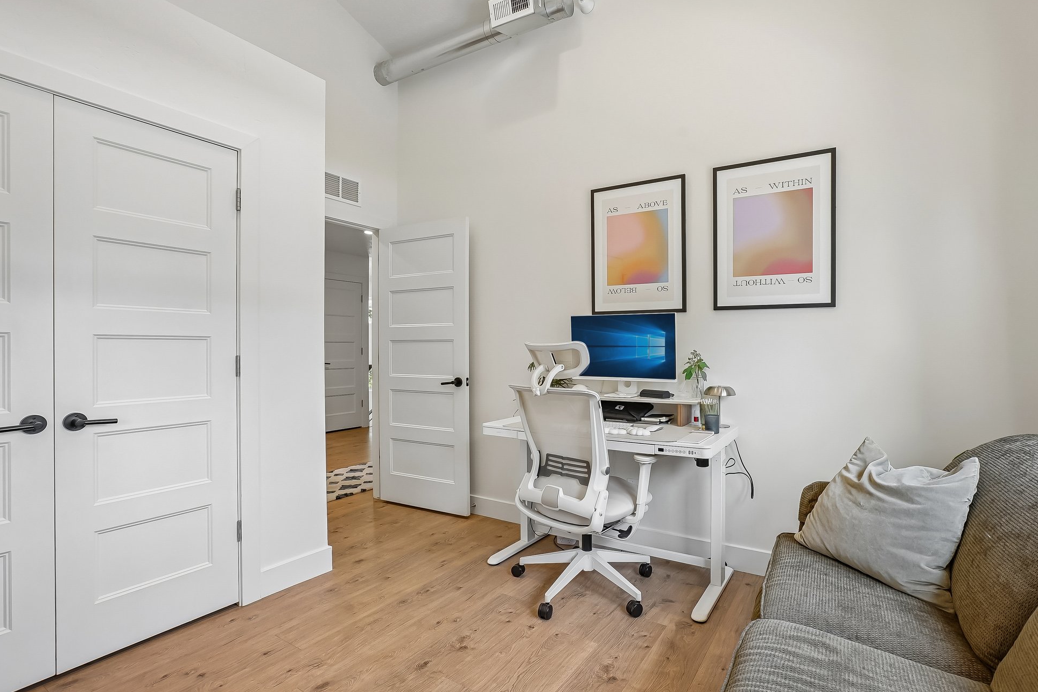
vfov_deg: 70.4
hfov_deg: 93.2
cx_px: 541
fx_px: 490
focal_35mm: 17
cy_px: 344
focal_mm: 16
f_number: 8
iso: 400
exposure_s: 1/30
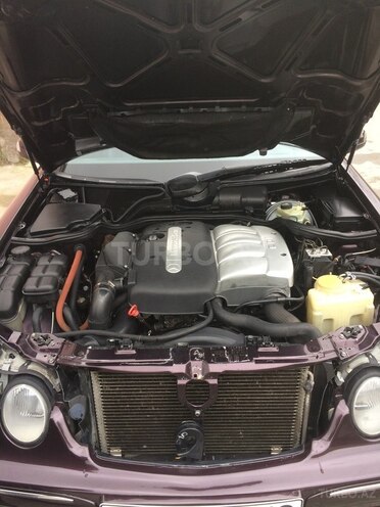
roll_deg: +4.1
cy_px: 254
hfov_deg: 48.2
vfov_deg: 61.7
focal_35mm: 29
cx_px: 190
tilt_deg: -28.2
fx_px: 424
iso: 50
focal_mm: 4.15
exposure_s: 1/100
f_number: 2.2
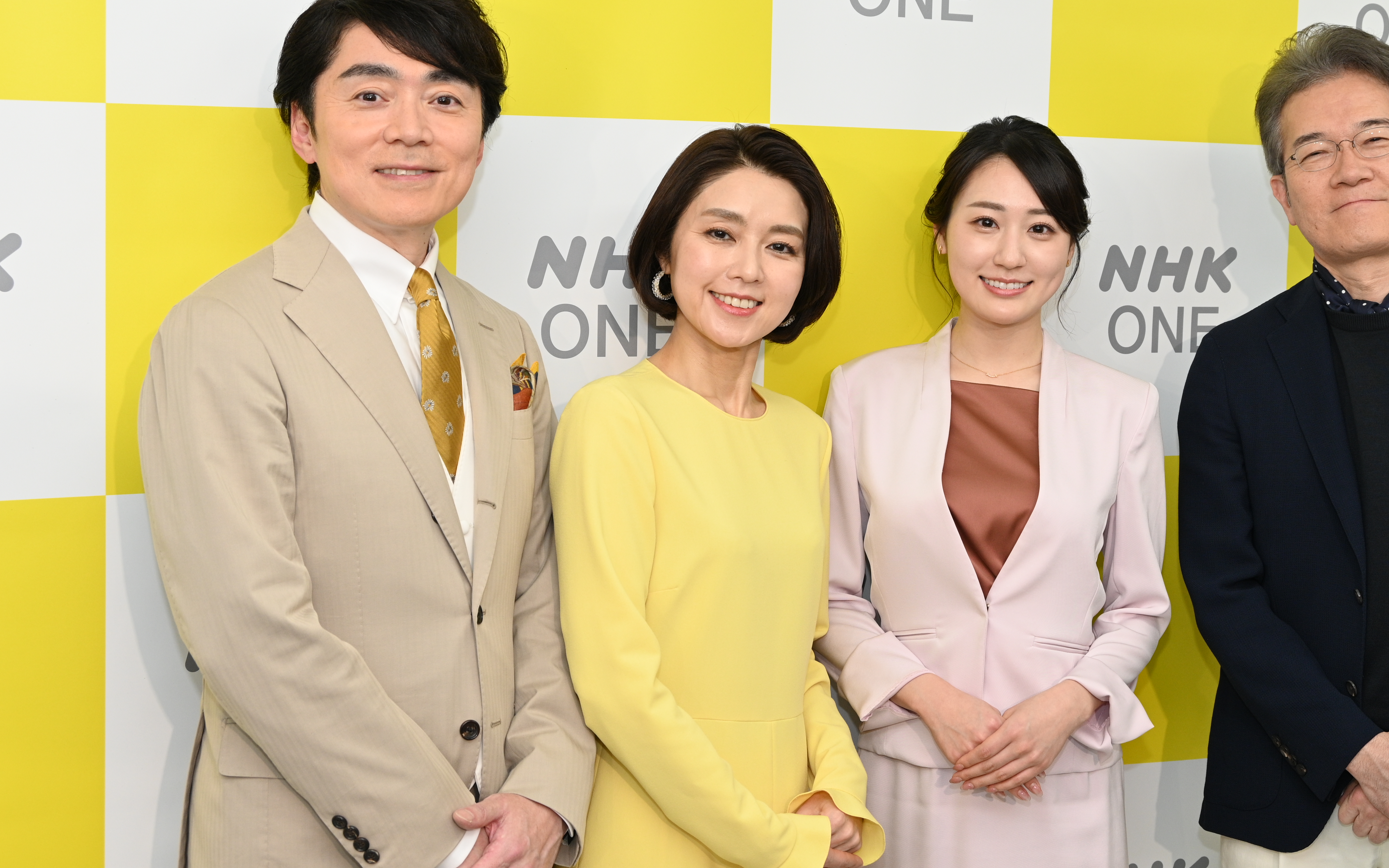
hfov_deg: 33.9
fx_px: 2271
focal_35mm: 60
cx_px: 834
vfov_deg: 21.6
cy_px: 349
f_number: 5.3
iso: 640
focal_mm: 46
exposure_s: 1/160
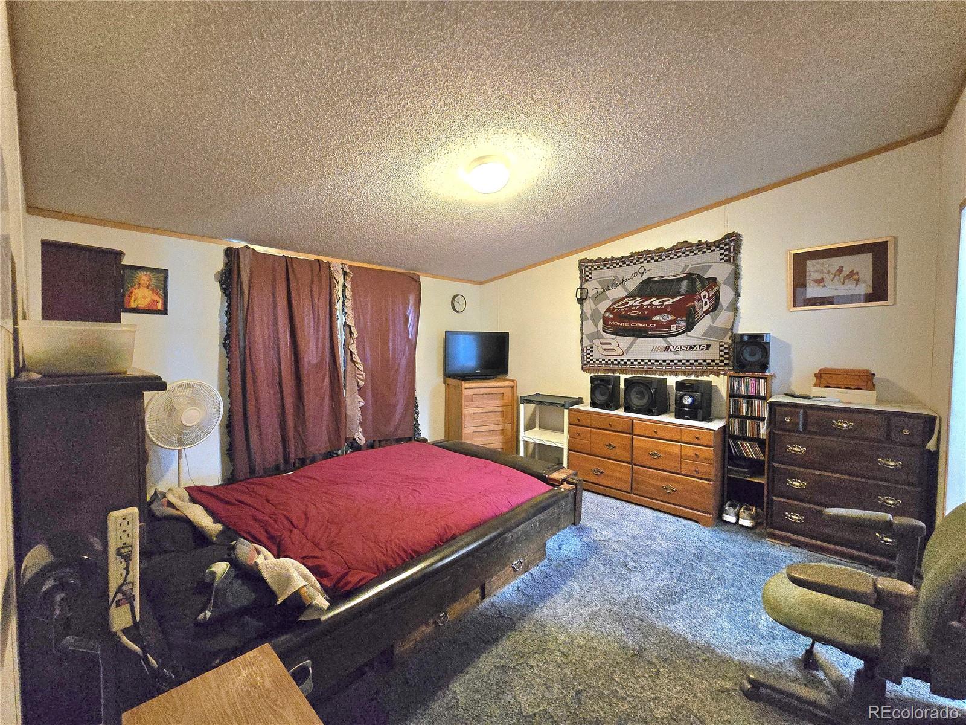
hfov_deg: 106.2
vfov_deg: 89.9
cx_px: 483
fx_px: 363
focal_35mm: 13
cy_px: 362
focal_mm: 2.2
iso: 1600
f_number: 2.2
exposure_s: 1/60.2
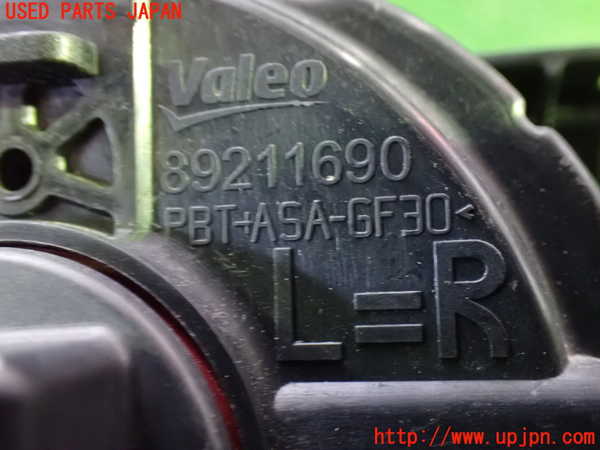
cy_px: 225
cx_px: 300
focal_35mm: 41
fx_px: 711
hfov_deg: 45.8
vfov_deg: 35.1
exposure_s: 1/20
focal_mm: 7.31
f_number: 2.8
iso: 1600
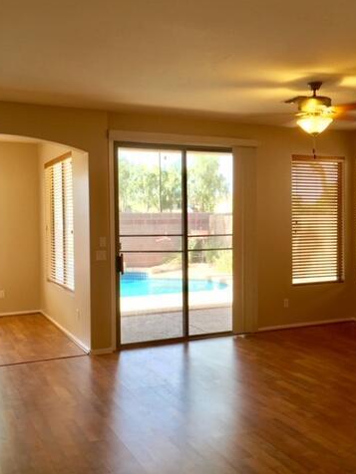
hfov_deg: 36.7
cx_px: 210
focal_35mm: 39
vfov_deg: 47.9
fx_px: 535
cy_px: 236
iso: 40
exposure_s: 1/30
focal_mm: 4.15
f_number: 2.2
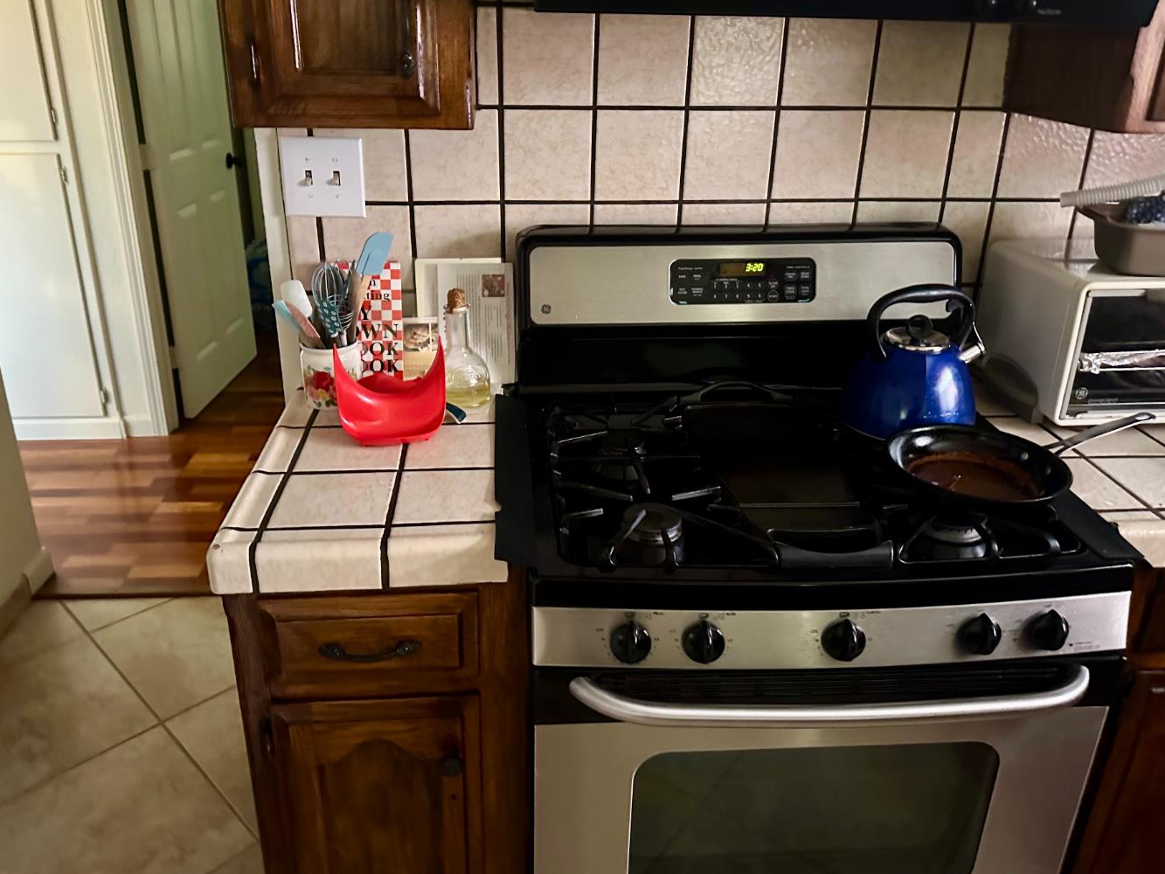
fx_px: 909
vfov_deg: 51.3
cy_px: 397
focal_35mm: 27
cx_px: 558
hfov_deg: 65.3
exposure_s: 1/30
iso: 1600
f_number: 1.78
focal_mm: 6.86
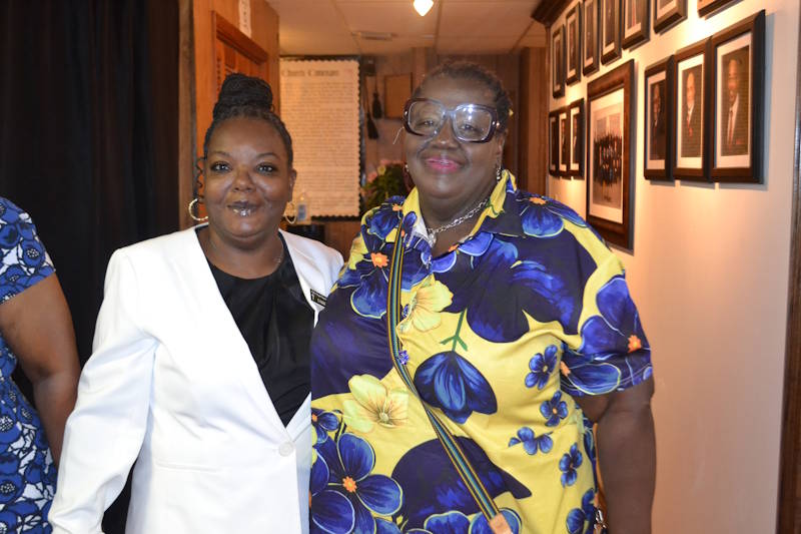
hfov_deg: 49.6
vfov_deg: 34.2
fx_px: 868
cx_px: 400
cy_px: 267
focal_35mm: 39
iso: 2800
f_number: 4.2
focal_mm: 26
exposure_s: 1/60
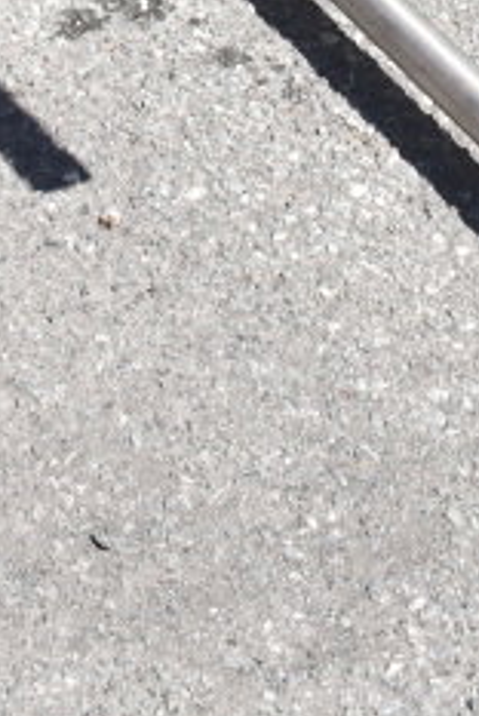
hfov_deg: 9.3
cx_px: 384
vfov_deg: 12.6
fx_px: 2924
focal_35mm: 147
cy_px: -616
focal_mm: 25
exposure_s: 1/320
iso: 200
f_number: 9
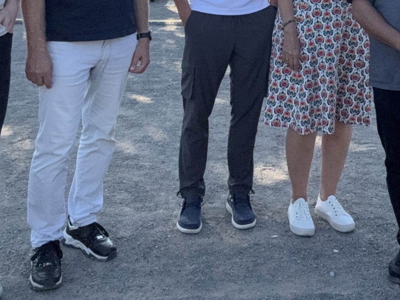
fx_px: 670
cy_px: -78
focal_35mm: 58
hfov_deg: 32.8
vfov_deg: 22.8
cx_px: 279
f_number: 1.9
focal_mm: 2.69
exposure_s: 1/693
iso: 40
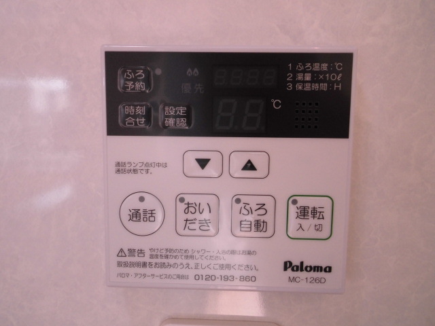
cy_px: 163
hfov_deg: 67.3
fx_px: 327
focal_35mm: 26
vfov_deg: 53.1
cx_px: 218
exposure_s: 1/80
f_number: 3.2
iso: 100
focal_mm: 4.6
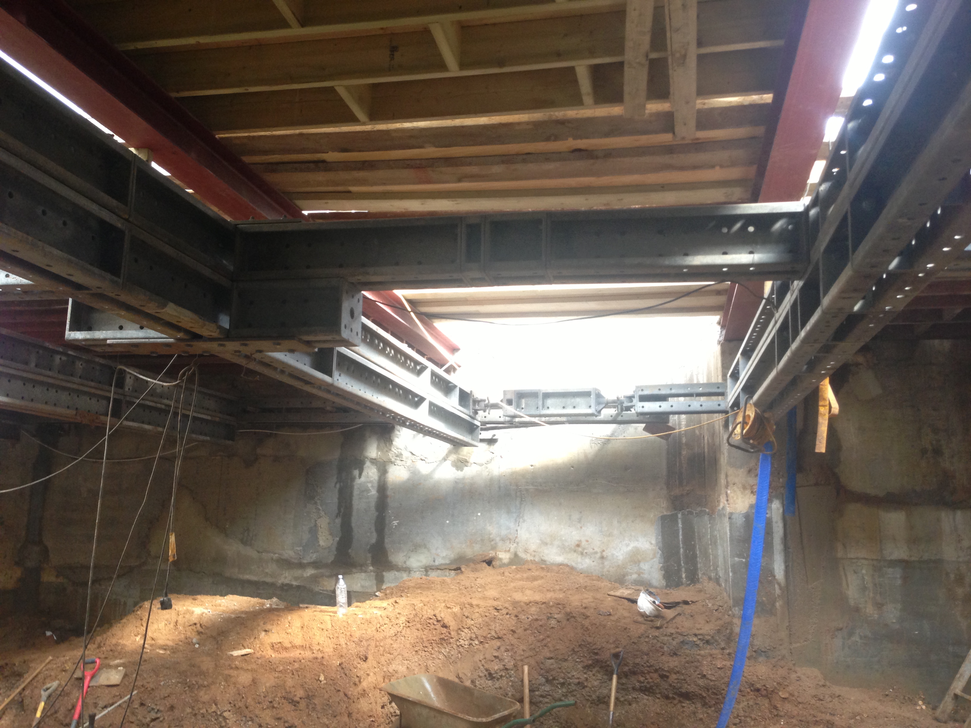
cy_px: 364
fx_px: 926
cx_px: 486
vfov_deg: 42.9
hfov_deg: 55.4
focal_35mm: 33
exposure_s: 1/20
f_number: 2.4
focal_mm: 4.13
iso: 125
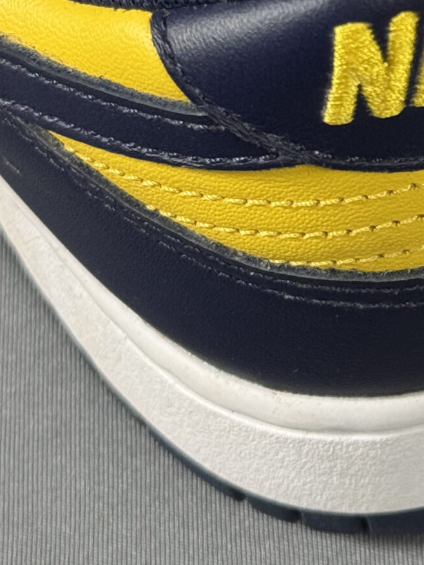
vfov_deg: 13.8
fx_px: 2288
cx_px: 574
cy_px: -71
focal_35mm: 140
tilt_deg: -50.2
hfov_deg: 10.3
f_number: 1.78
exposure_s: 1/60
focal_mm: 6.76
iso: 160
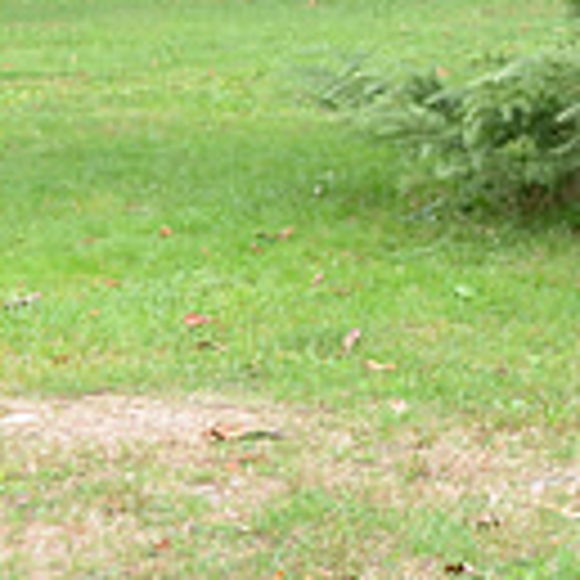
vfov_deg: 11.5
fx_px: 2825
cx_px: 1236
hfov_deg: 10.6
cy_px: -67
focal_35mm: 149
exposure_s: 1/200
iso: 500
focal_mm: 26
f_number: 6.3
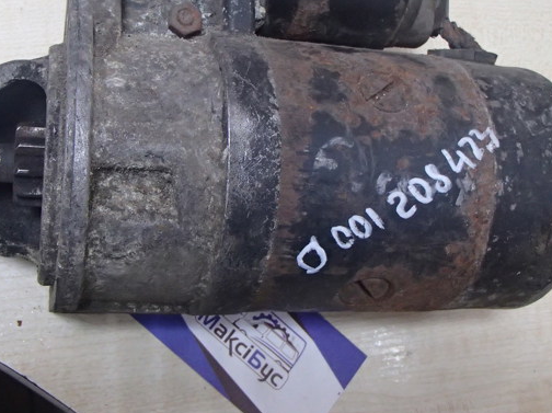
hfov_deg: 40.4
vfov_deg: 30.8
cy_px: 174
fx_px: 749
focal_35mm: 47
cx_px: 251
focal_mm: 6.64
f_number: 4.7
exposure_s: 1/40
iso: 1000
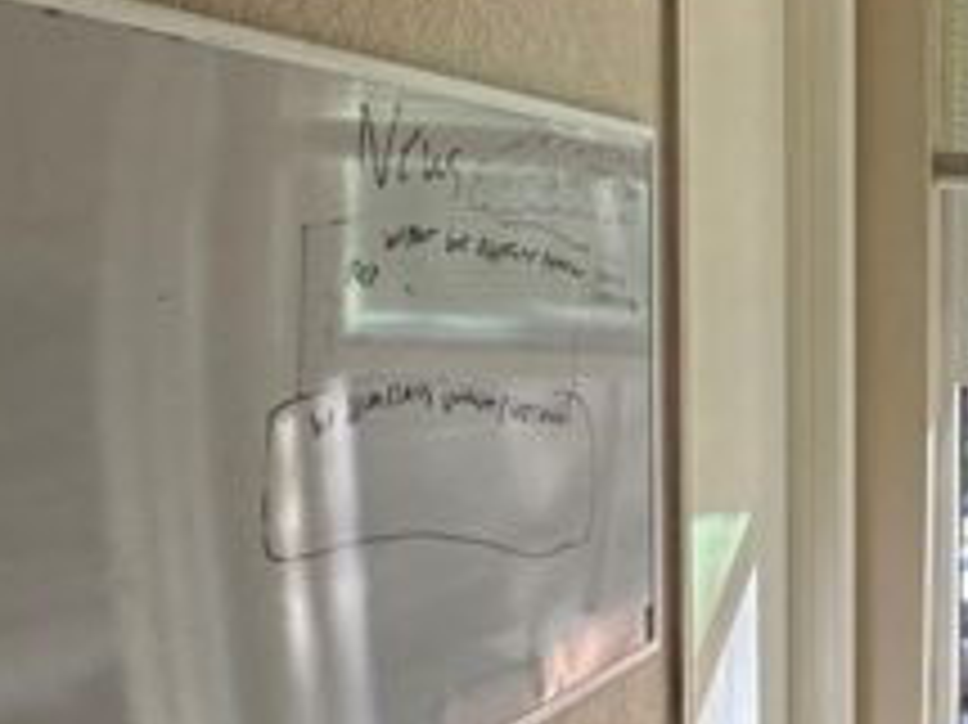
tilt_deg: -3.9
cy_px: 369
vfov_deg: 29.1
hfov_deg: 31.2
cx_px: 1202
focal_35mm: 50
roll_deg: -1.1
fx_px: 1397
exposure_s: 1/120
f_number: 2.2
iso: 64
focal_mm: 2.22
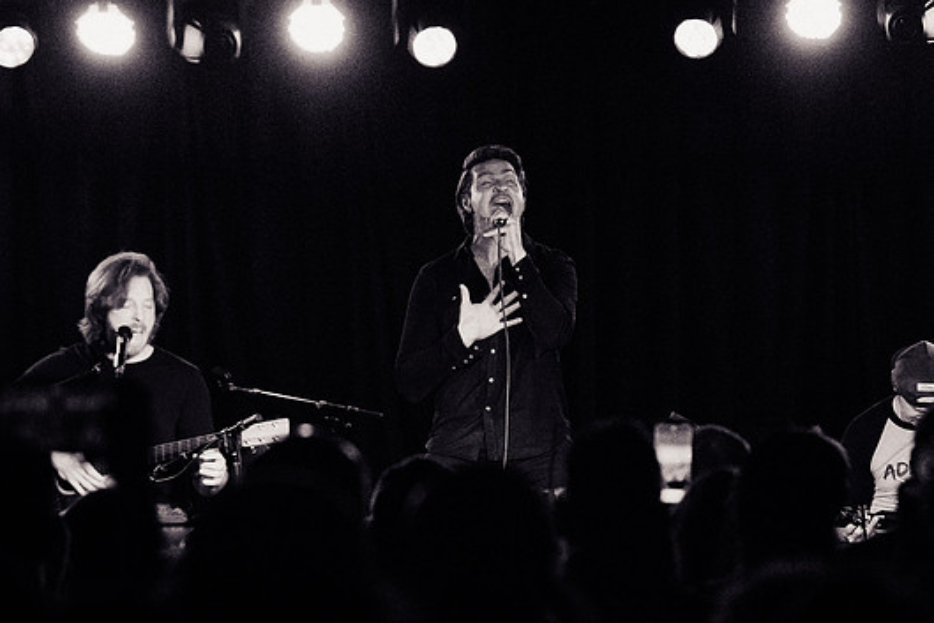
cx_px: 517
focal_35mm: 209
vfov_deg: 6.6
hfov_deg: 9.8
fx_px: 5424
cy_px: 375
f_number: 4
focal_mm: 142
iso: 2500
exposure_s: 1/640
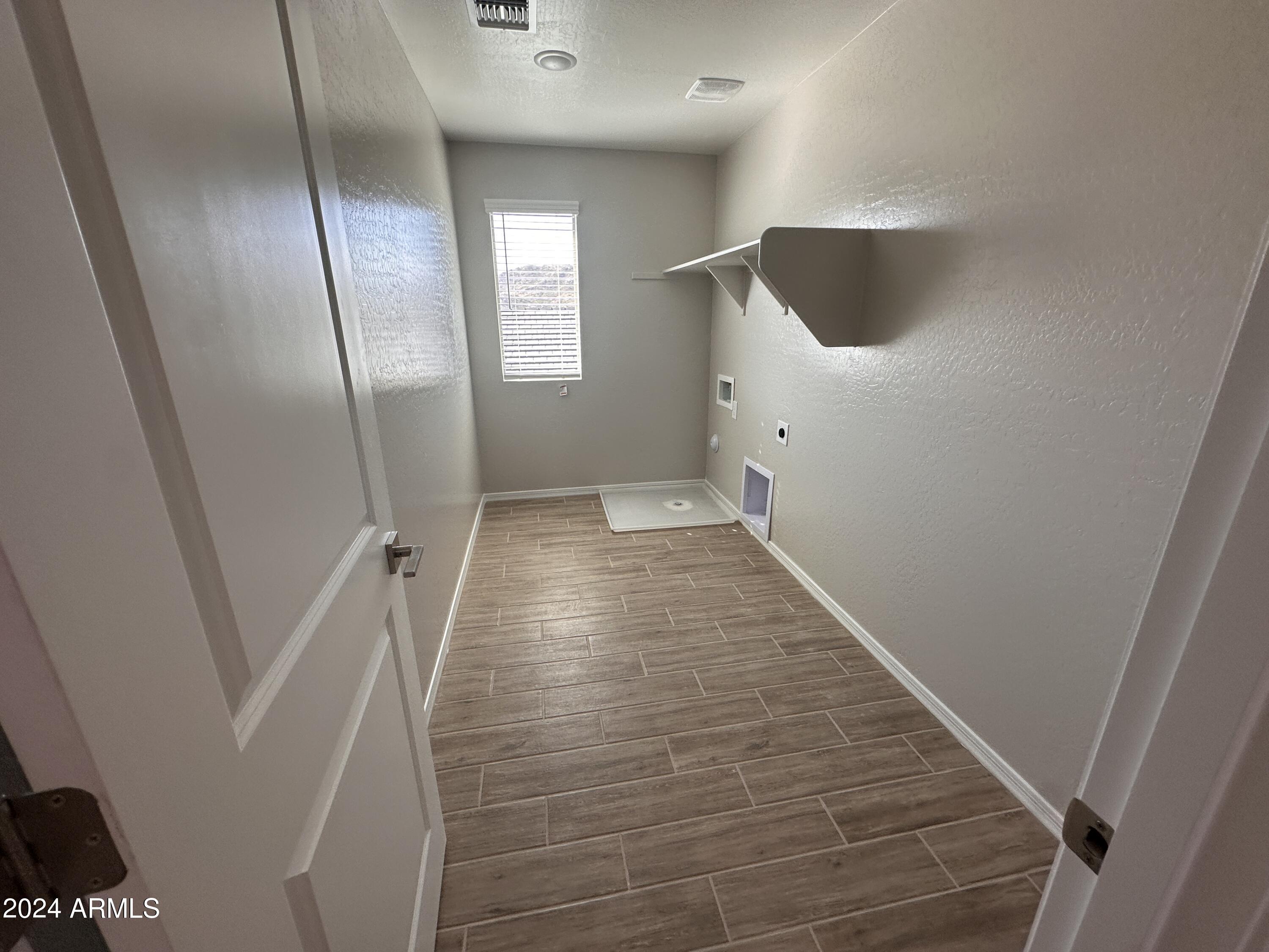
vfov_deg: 85.7
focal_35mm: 14
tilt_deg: -17.0
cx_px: 634
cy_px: 476
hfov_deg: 102.1
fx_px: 513
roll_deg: +0.6
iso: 80
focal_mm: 2.22
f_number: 2.2
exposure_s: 1/120
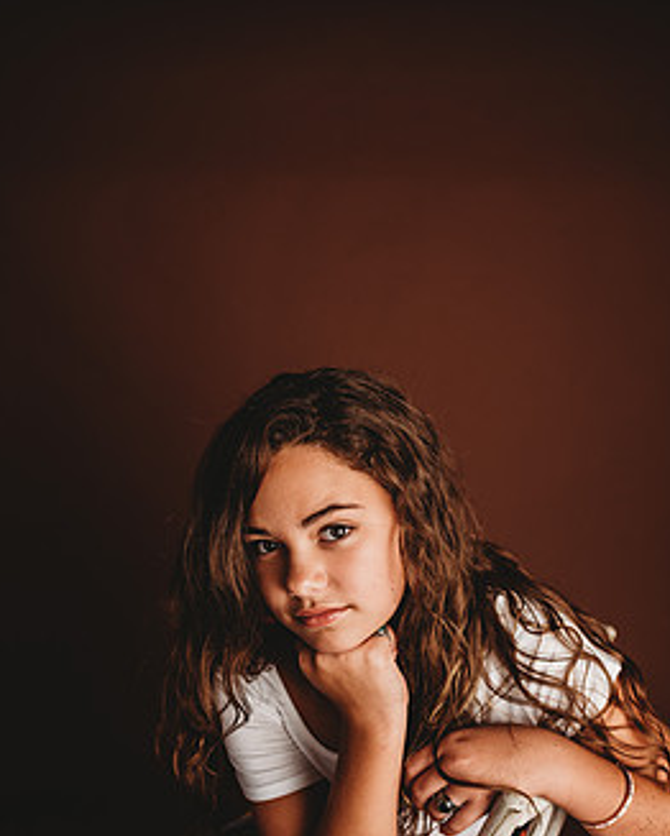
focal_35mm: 31
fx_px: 768
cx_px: 343
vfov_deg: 56.3
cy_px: 532
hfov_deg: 47.1
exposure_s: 1/160
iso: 100
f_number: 3.2
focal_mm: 24
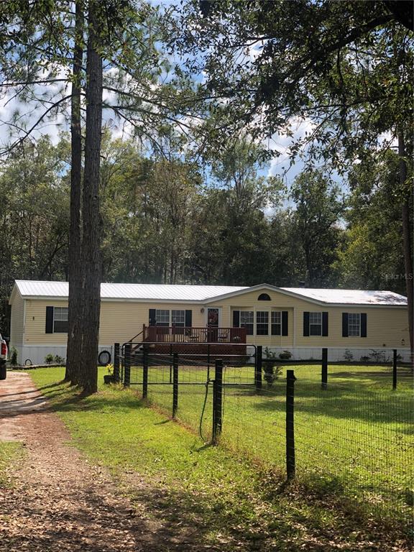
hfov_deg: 28.0
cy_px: 276
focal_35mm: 52
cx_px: 207
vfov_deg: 36.8
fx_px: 829
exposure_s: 1/759
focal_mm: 6
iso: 16
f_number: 2.4
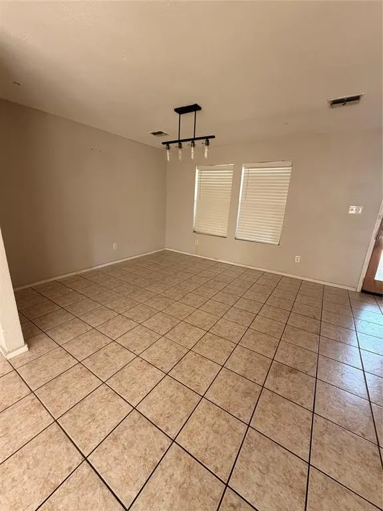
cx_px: 192
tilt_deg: -15.1
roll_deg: -3.3
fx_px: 207
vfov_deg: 102.1
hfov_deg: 85.7
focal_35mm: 14
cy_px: 256
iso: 250
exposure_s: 1/121
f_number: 2.2
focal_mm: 2.22
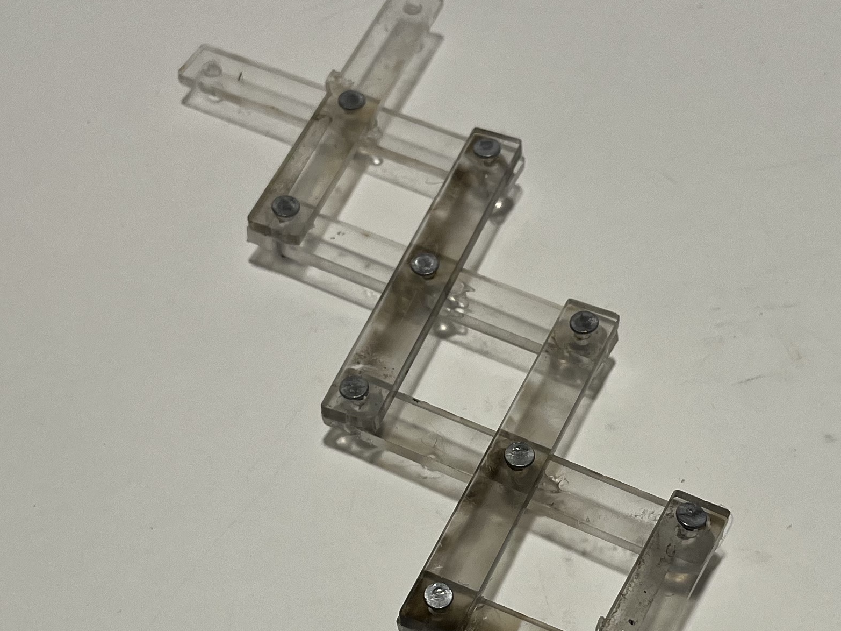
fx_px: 1627
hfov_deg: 28.8
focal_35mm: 67
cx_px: 566
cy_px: 570
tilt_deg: -59.0
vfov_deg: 21.4
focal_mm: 5.1
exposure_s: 1/311
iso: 50
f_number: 1.6
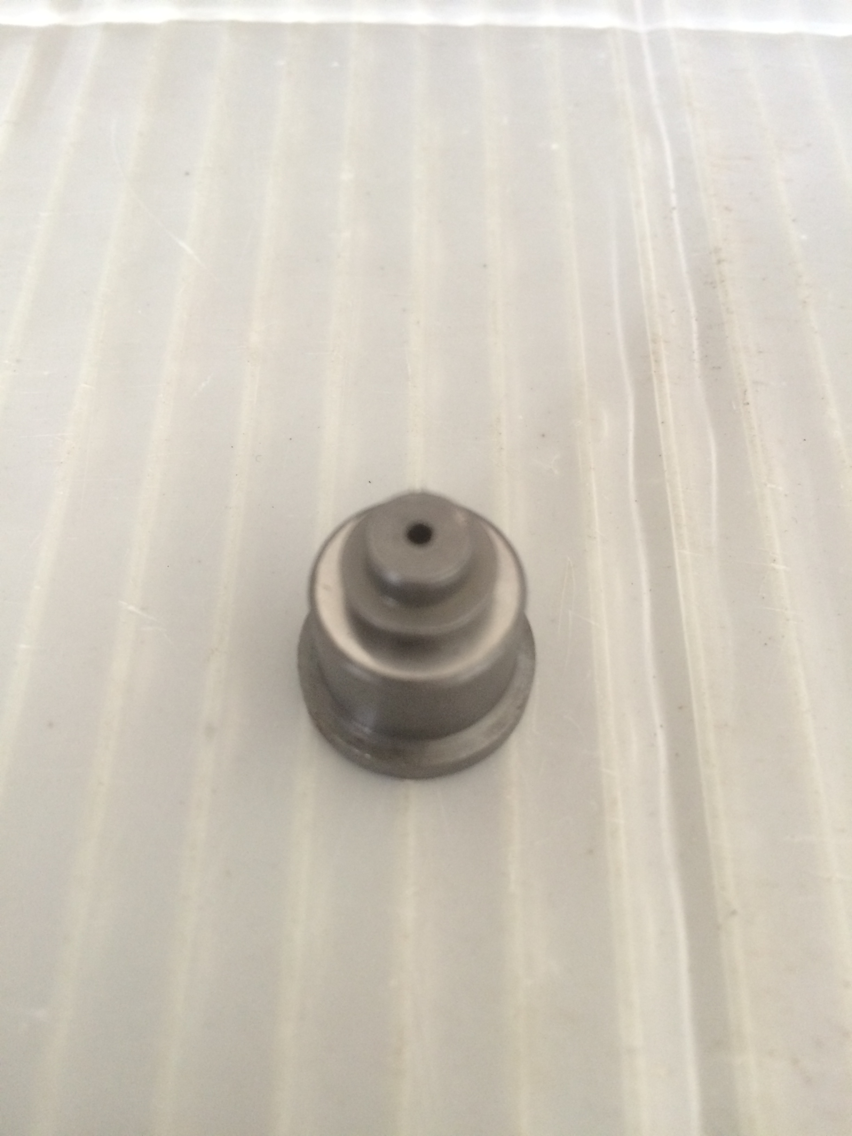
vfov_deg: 61.7
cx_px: 426
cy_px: 568
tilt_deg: -61.3
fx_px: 952
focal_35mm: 29
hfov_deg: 48.2
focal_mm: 4.15
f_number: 2.2
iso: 160
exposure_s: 1/30
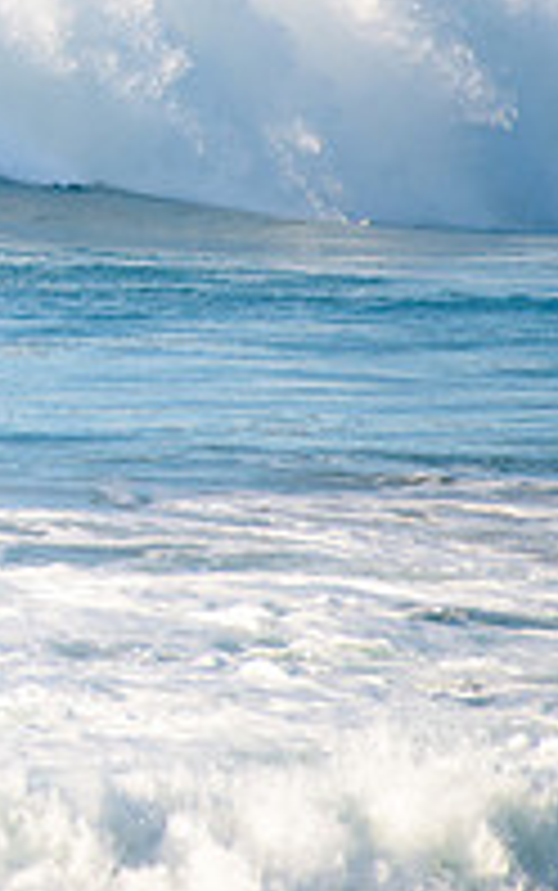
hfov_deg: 0.9
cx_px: -549
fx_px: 36275
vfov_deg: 1.4
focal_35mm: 1493
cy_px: 38
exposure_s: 1/1600
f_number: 5.6
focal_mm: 500
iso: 200
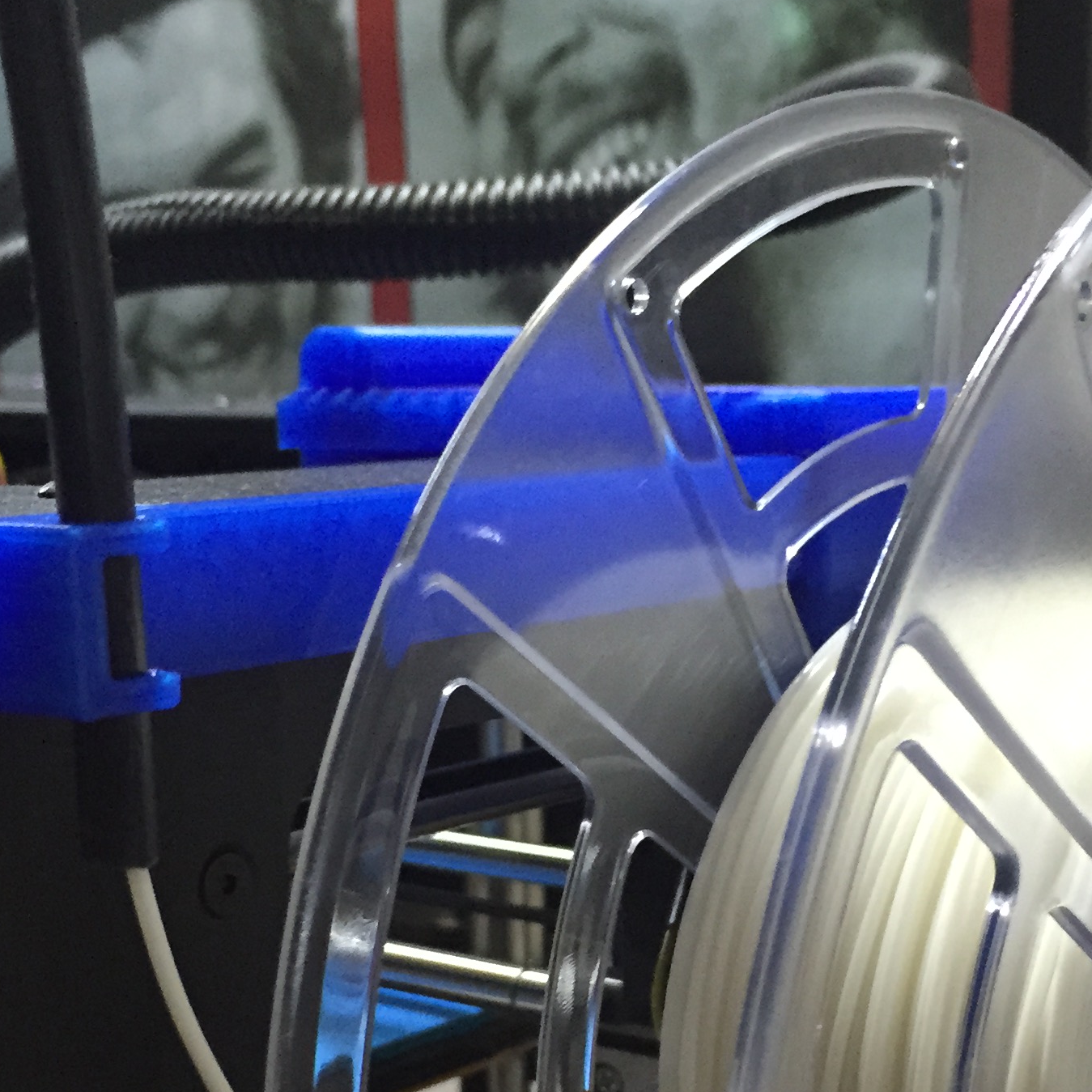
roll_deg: +0.7
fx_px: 2213
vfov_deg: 27.2
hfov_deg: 27.6
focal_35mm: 62
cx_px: 671
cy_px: 856
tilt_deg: -11.8
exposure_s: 1/15
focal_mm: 4.15
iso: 250
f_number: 2.2
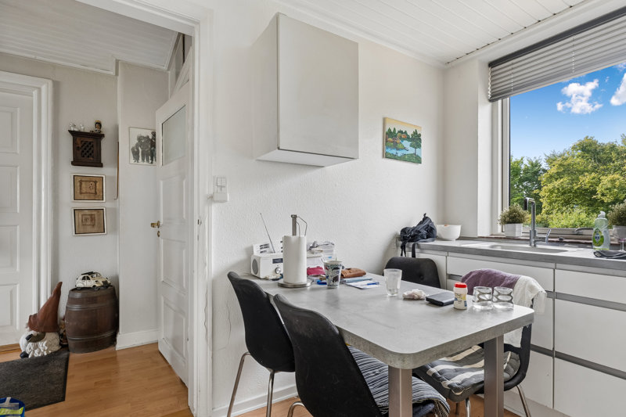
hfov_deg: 87.7
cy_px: 208
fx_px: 326
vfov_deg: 65.2
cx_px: 313
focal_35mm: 19
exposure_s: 1/20
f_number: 8
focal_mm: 12.5
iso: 200
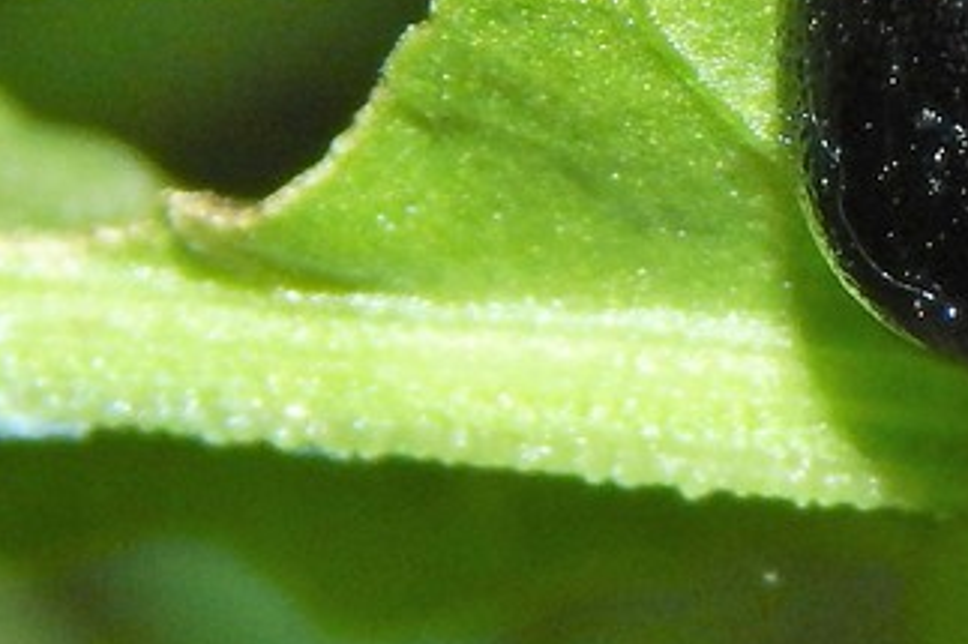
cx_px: 1080
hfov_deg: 6.6
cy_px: 3
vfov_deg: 4.4
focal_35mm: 313
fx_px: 8412
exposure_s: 1/30
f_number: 9.2
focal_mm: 20.5
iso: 200
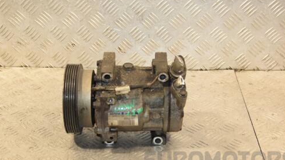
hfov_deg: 32.4
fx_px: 491
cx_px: 134
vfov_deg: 18.5
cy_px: 83
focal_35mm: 65
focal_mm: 34
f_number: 5.6
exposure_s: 1/200
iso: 800
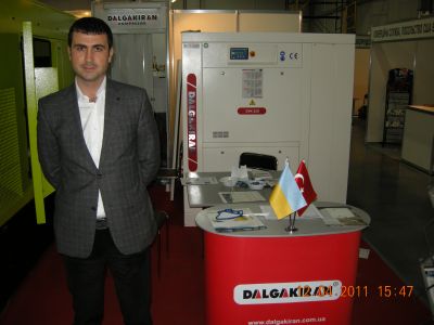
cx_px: 217
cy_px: 162
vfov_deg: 40.7
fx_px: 439
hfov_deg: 52.6
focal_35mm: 35
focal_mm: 7.5
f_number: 2.7
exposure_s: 1/30
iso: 64
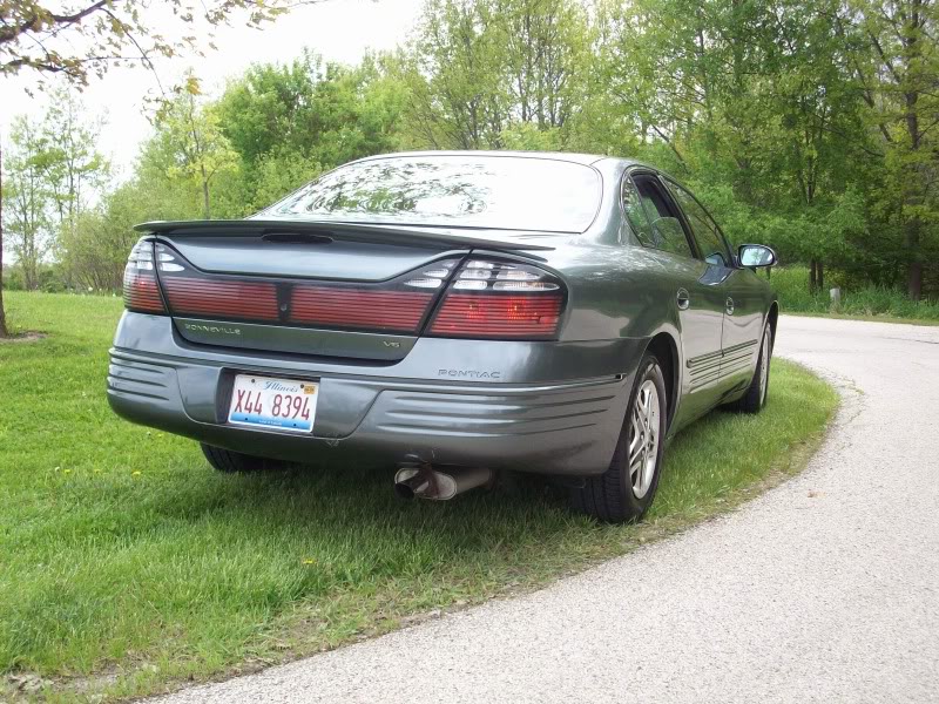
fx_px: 1248
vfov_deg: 31.5
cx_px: 470
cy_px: 352
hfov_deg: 41.2
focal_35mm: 46
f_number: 3.1
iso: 80
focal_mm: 7.6
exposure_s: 1/290
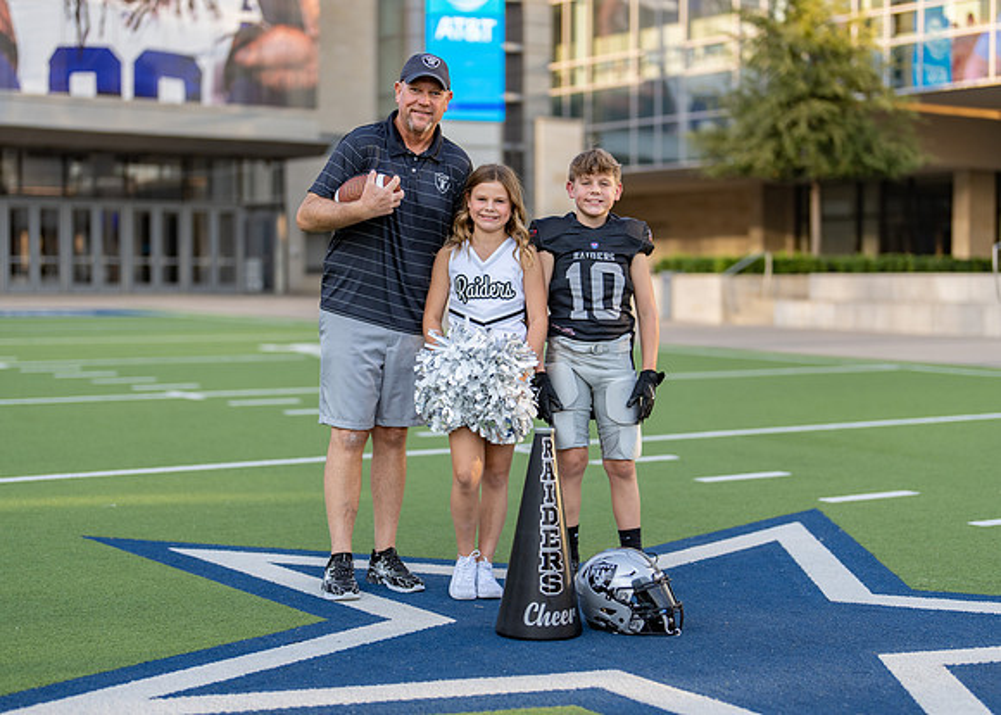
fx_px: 1796
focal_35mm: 63
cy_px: 379
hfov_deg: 31.2
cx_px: 514
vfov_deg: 22.5
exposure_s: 1/2000
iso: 100
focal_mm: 50
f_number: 1.2
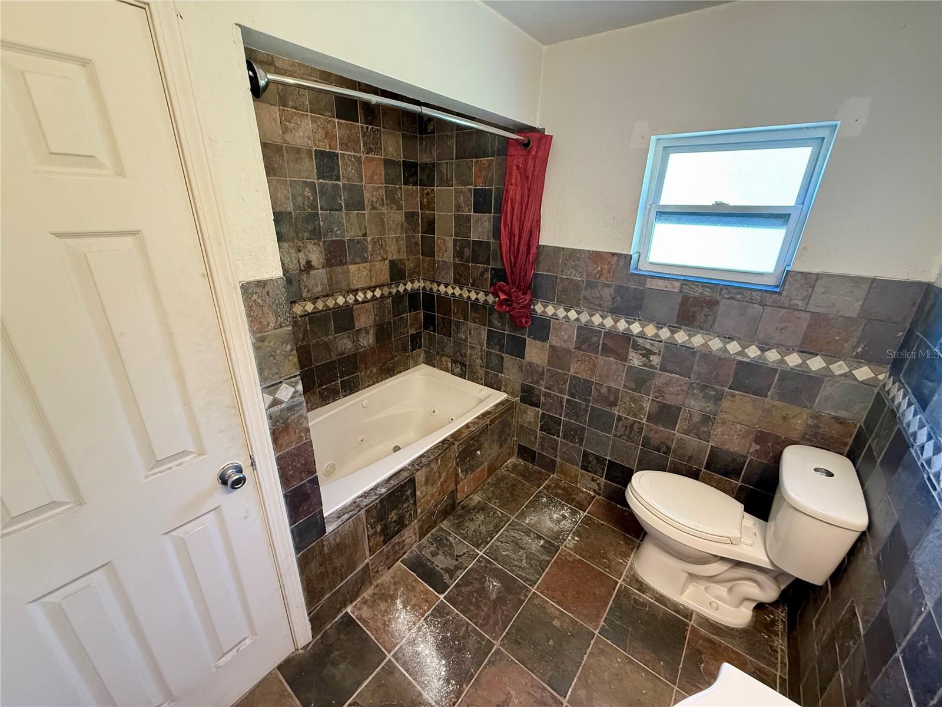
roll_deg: -1.1
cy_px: 354
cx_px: 471
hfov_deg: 102.1
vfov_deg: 85.7
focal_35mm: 14
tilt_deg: -21.7
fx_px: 381
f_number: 2.2
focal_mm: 2.22
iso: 640
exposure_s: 1/60
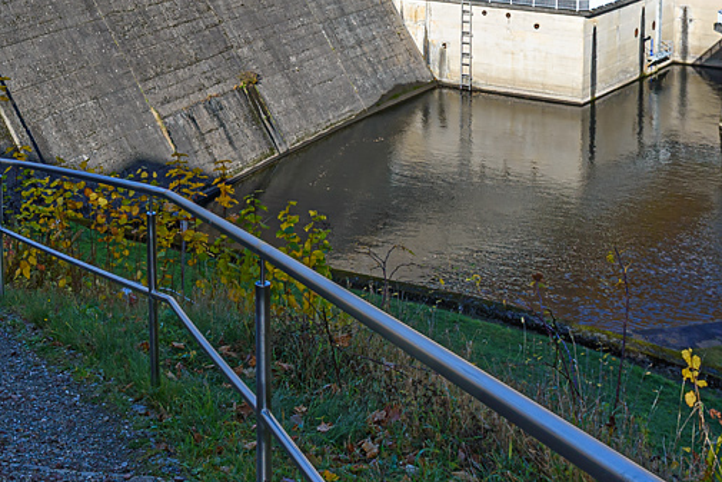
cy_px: 119
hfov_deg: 31.8
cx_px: -30
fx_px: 1143
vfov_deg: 23.5
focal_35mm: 57
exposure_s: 1/400
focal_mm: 16
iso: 200
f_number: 8
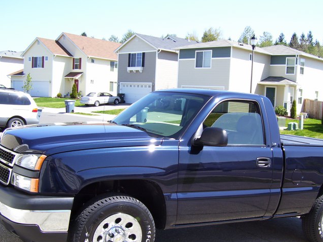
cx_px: 187
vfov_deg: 33.5
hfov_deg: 43.7
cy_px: 138
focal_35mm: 43
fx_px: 401
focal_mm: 5.6
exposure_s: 1/500
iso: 80
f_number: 2.7
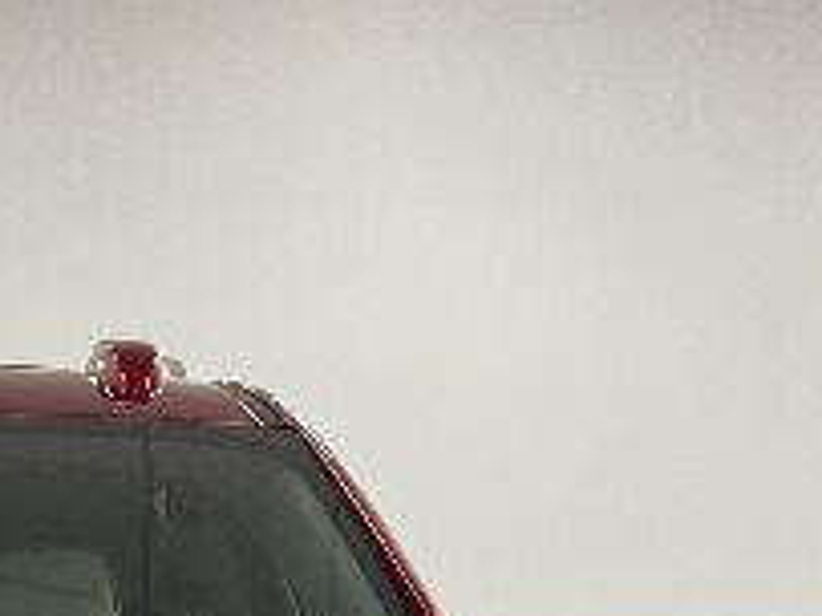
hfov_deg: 14.2
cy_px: 1487
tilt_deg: -14.8
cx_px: -364
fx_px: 3109
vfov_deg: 9.9
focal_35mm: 131
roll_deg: +0.5
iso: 125
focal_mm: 5.7
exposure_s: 1/120
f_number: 1.5
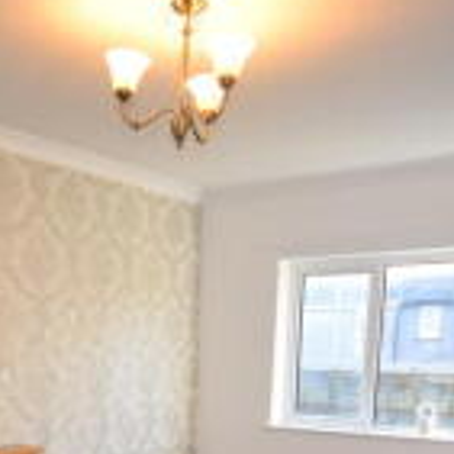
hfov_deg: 34.6
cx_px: 90
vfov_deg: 31.9
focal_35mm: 47
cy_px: 491
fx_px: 704
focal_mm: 11
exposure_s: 1/100
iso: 800
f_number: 5
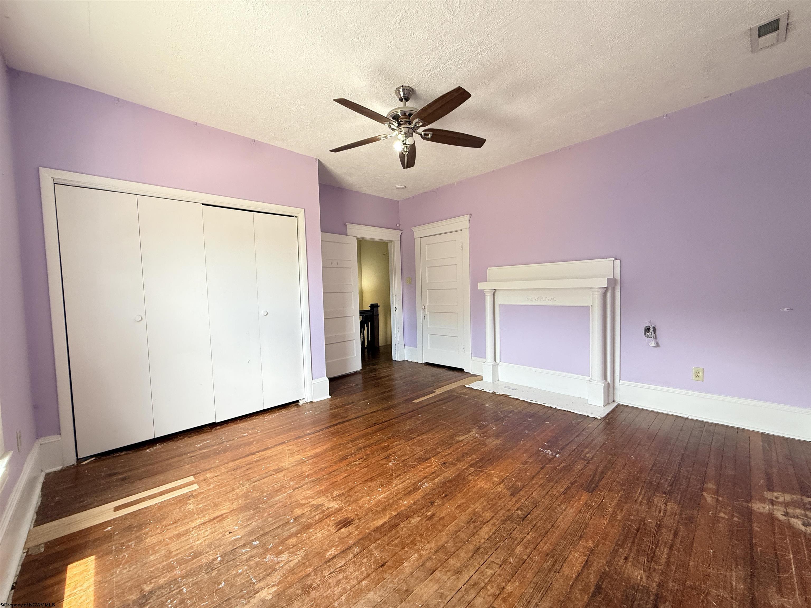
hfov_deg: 102.1
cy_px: 304
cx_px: 406
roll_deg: +1.6
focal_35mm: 14
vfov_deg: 85.7
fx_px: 328
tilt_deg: -2.6
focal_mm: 2.22
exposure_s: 1/99
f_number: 2.2
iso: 160
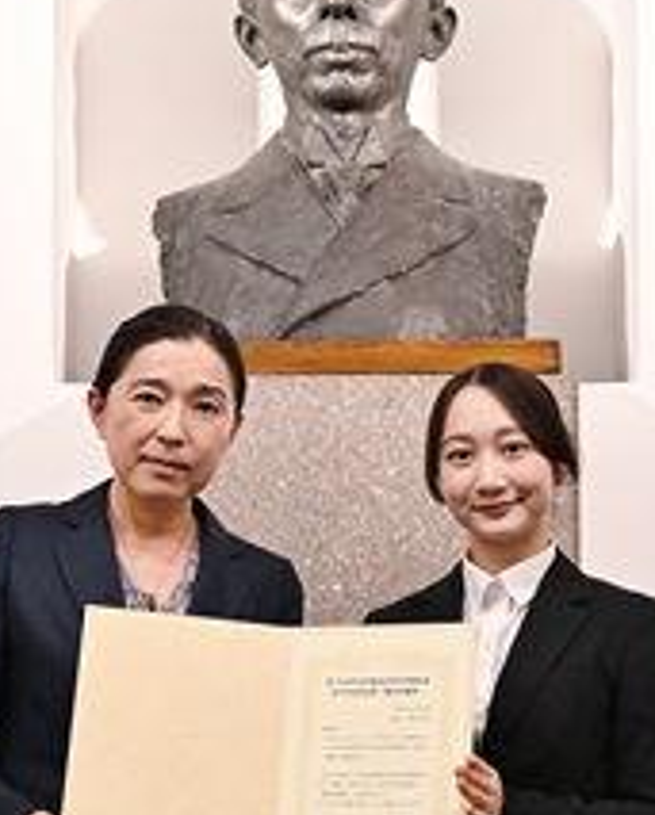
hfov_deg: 14.0
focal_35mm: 110
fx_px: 2660
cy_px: 396
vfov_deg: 17.4
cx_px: 299
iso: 1100
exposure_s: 1/60
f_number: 5.6
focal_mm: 50
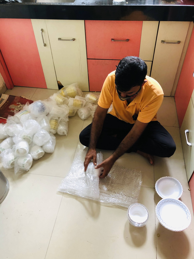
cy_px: 130
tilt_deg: -45.6
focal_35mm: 28
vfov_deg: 63.4
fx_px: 209
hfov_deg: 49.7
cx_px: 97
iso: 40
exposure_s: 1/17
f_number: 1.8
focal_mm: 3.99
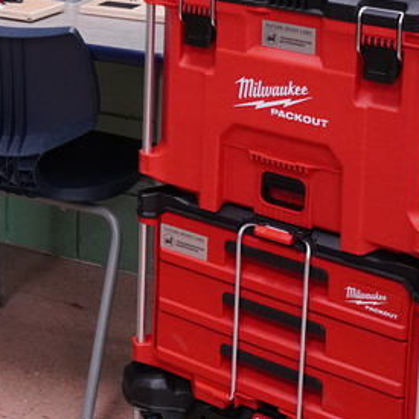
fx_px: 1364
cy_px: -63
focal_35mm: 100
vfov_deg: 16.8
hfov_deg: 15.7
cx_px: -253
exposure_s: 1/160
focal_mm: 21
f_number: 2.8
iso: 2000
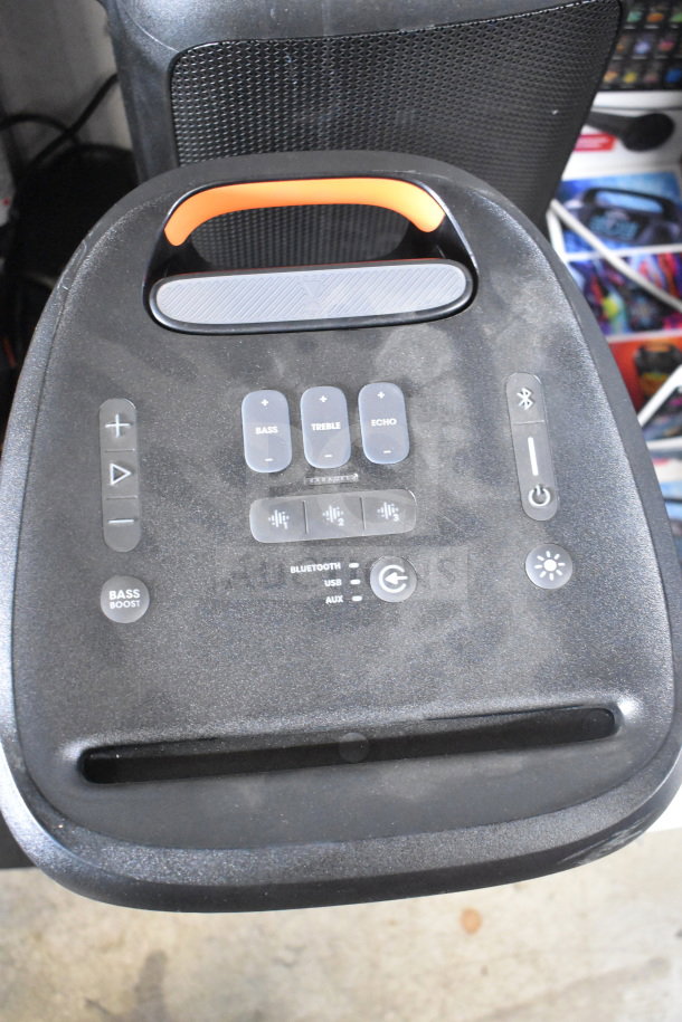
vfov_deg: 51.3
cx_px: 341
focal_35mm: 38
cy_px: 511
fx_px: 1066
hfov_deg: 35.5
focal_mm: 25
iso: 8000
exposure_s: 1/40
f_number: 4
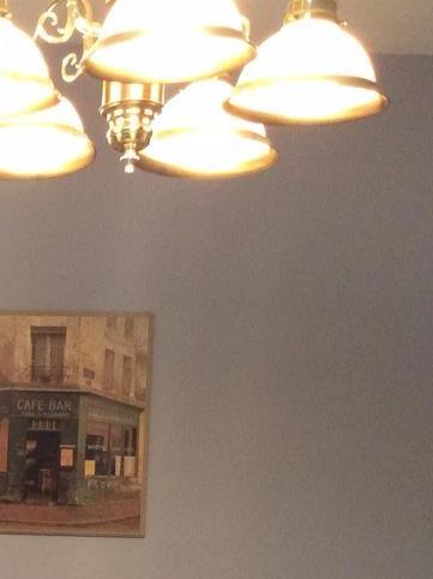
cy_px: 562
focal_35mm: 86
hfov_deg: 15.1
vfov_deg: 22.0
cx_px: -317
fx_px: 1436
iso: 160
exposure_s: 1/24
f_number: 2.4
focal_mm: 3.3
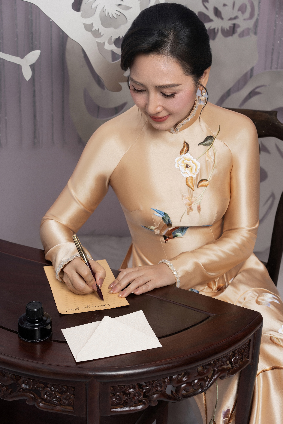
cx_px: 142
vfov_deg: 36.2
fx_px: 648
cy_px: 212
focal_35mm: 55
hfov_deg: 24.6
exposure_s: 1/160
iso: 200
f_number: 7.1
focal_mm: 55
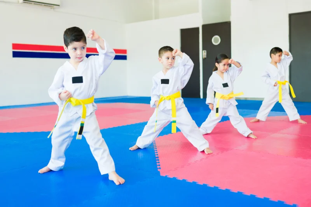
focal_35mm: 35
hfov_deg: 54.4
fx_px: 302
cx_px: 156
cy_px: 104
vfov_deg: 37.8
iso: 125
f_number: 1.8
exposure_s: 1/160
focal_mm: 35
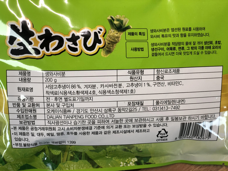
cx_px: 114
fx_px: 343
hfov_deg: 36.8
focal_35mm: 52
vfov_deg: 28.0
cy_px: 86
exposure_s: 1/59
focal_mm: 6
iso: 40
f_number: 2.4
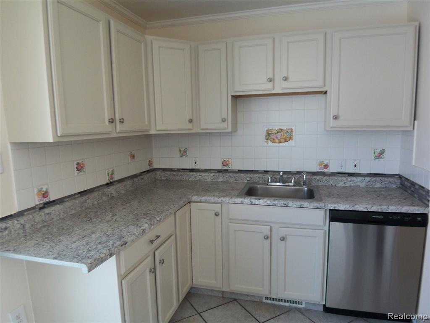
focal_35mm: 23
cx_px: 215
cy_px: 162
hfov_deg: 73.9
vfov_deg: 58.9
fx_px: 286
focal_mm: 3.8
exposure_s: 1/30
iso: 64
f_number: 2.8
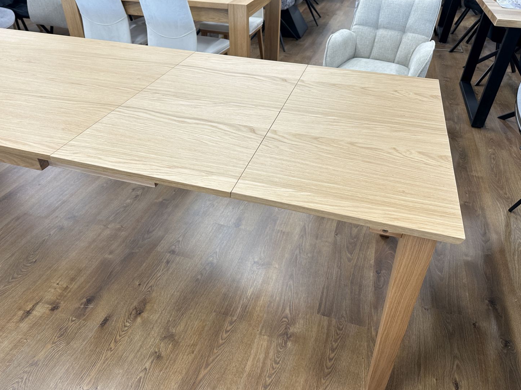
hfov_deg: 69.4
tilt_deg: -37.0
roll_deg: -0.9
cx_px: 253
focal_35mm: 25
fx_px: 376
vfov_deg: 54.9
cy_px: 194
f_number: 1.78
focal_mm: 6.86
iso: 125
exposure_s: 1/50
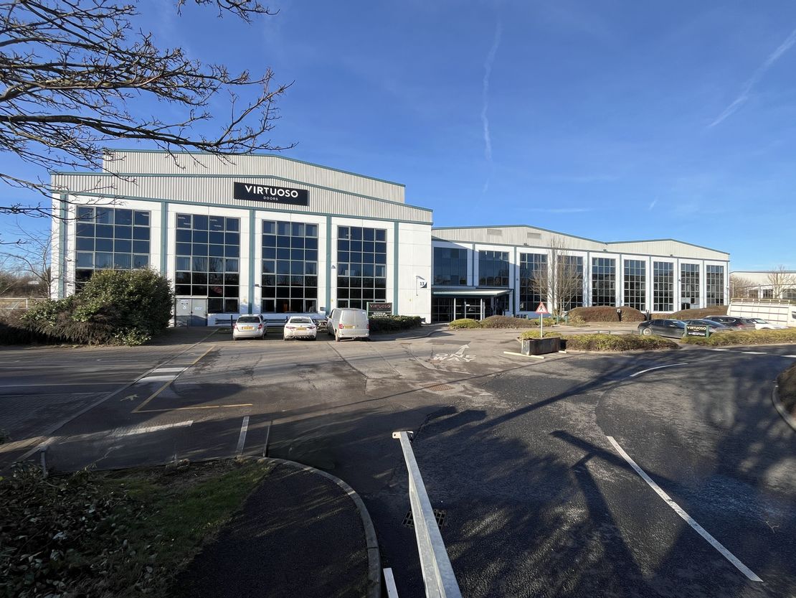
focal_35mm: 15
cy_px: 299
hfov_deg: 98.2
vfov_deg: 81.8
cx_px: 398
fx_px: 345
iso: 32
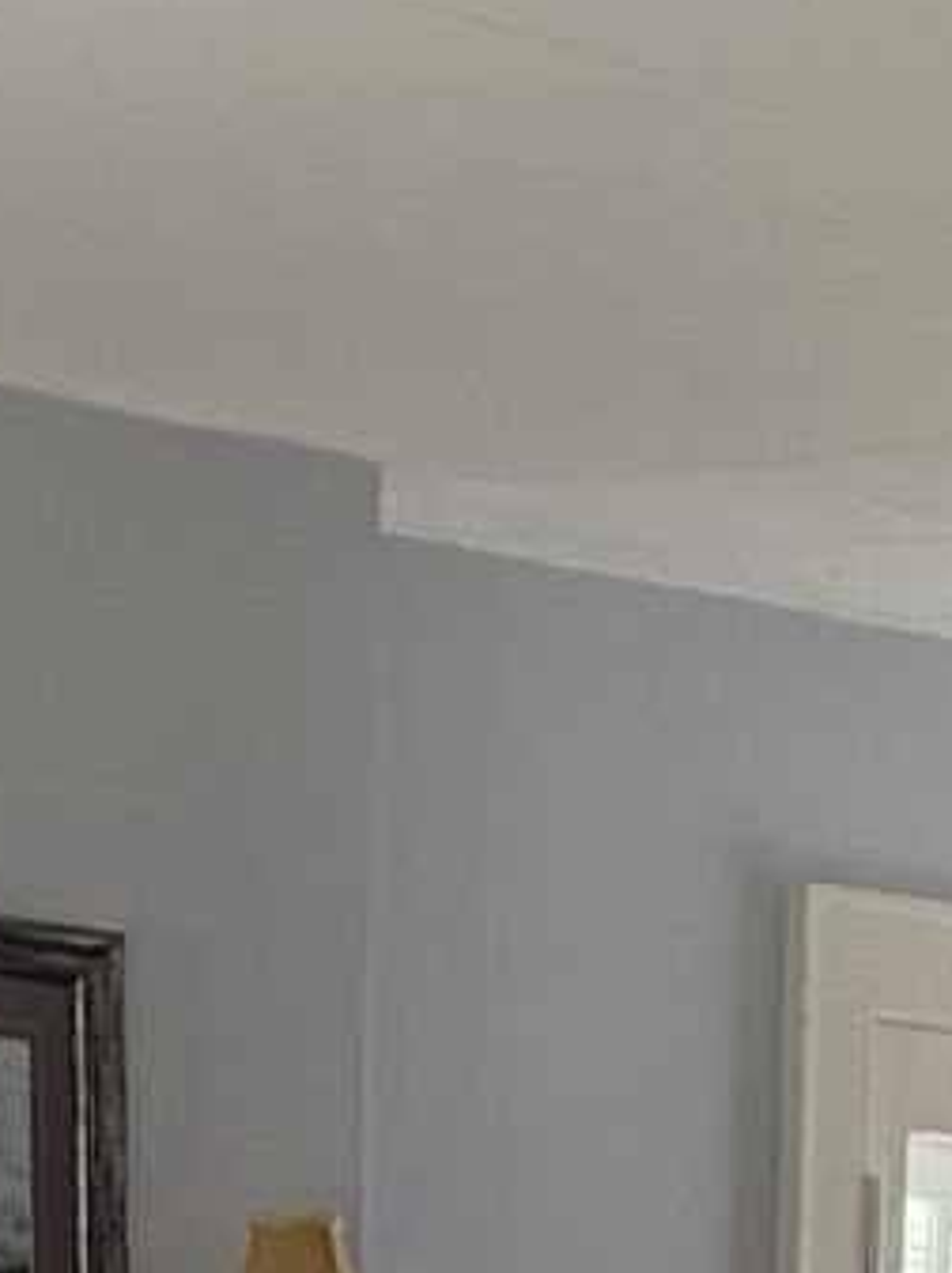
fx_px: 6540
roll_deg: -1.6
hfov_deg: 8.3
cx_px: 971
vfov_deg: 9.9
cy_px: 2939
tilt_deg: -10.4
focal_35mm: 178
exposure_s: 1/60
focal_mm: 4.25
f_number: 1.8
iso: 125
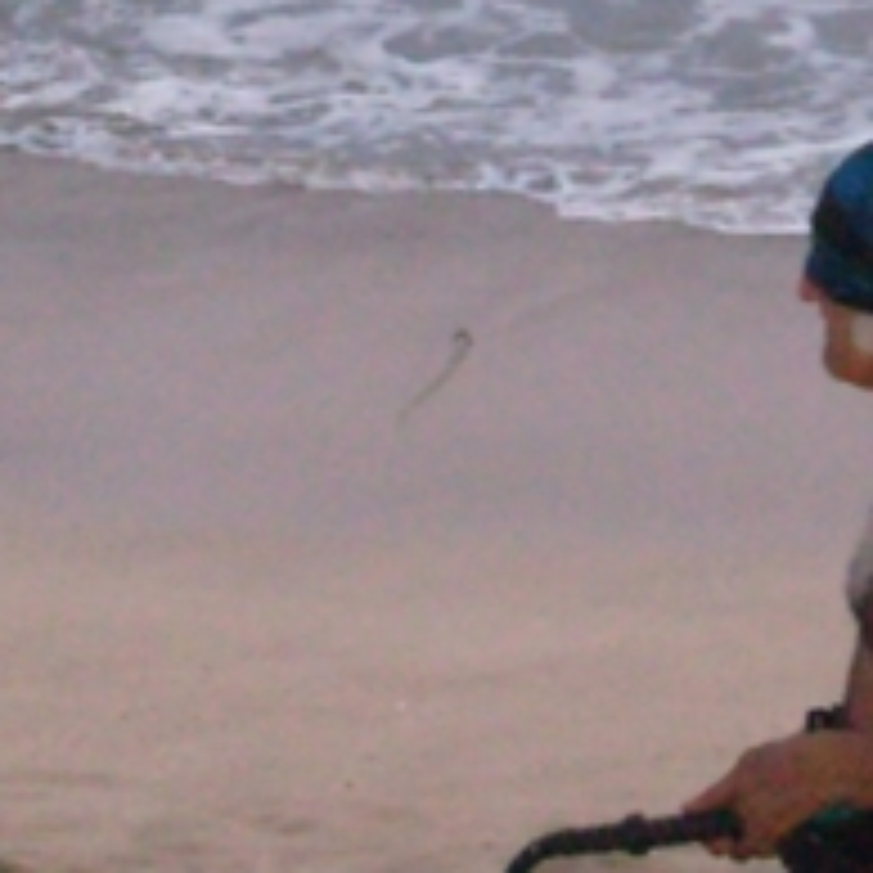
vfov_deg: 6.2
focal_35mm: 280
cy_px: 198
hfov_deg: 6.3
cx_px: 288
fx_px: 7989
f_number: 3.4
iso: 200
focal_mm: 10.5
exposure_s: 1/166
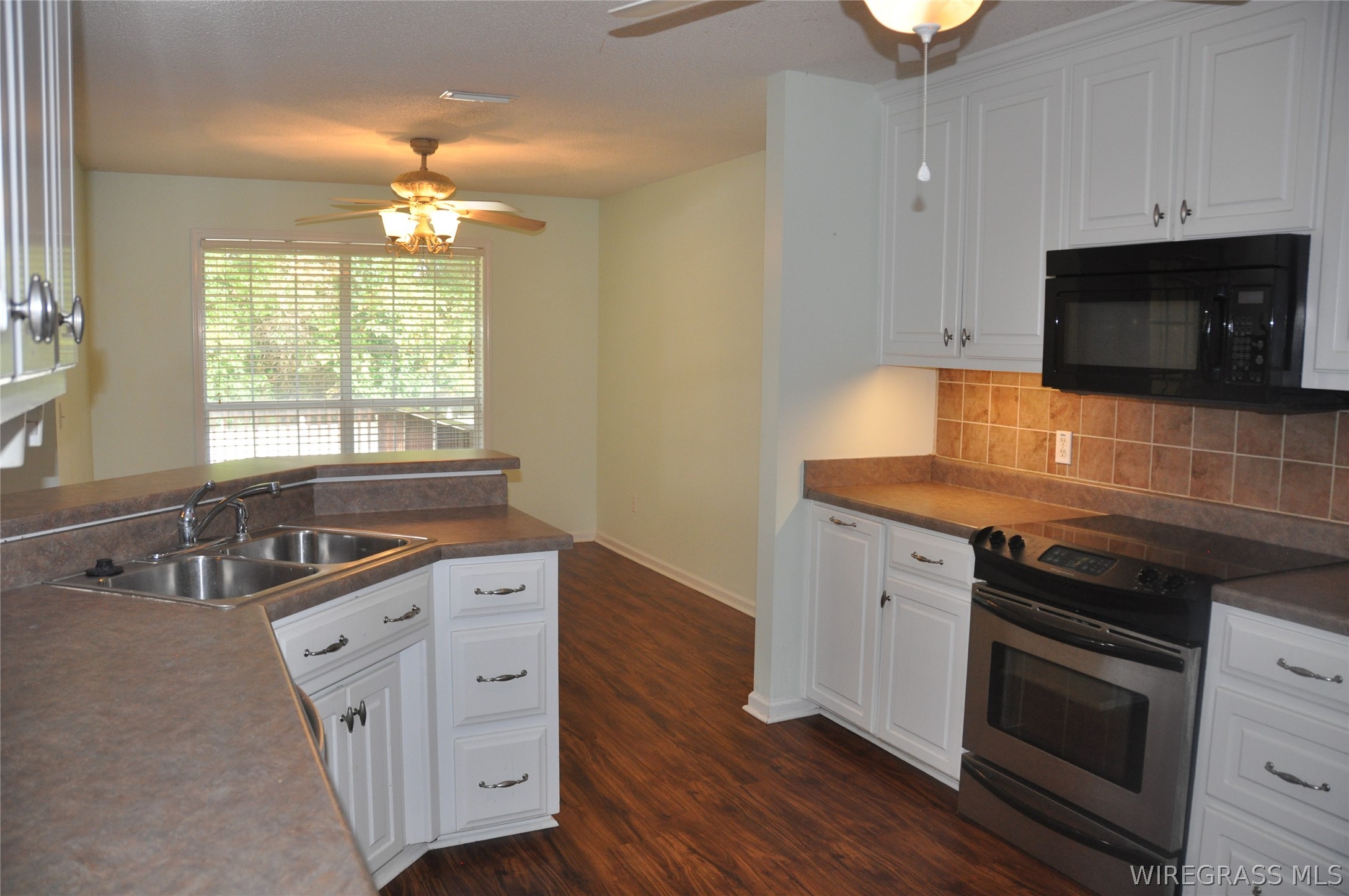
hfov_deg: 67.4
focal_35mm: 27
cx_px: 674
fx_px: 1010
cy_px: 448
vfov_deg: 47.8
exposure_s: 1/125
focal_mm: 18
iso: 800
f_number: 3.5
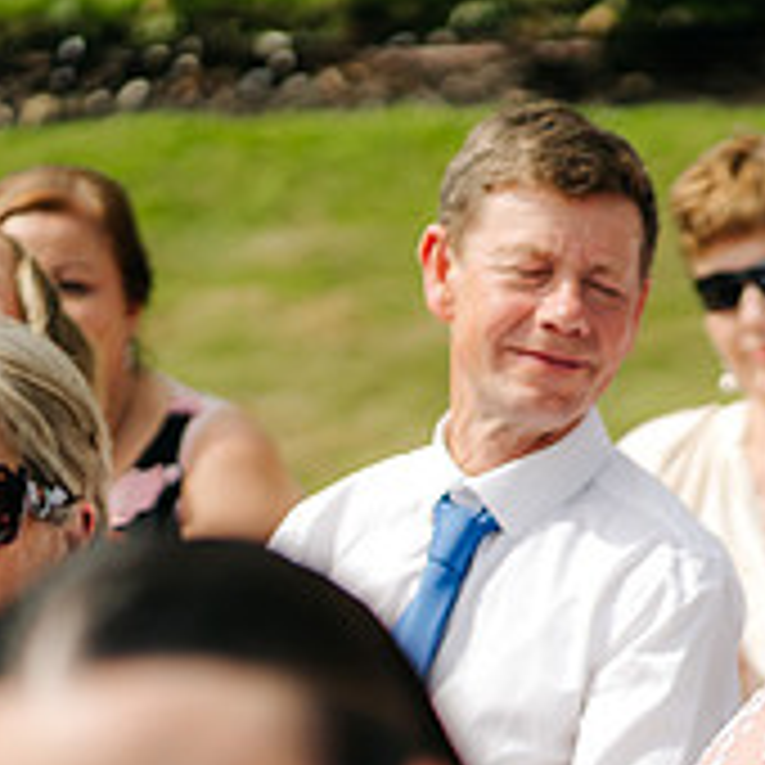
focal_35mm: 247
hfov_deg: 7.0
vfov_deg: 7.1
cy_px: 682
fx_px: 6176
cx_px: 1066
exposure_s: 1/5000
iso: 100
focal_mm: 85
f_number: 2
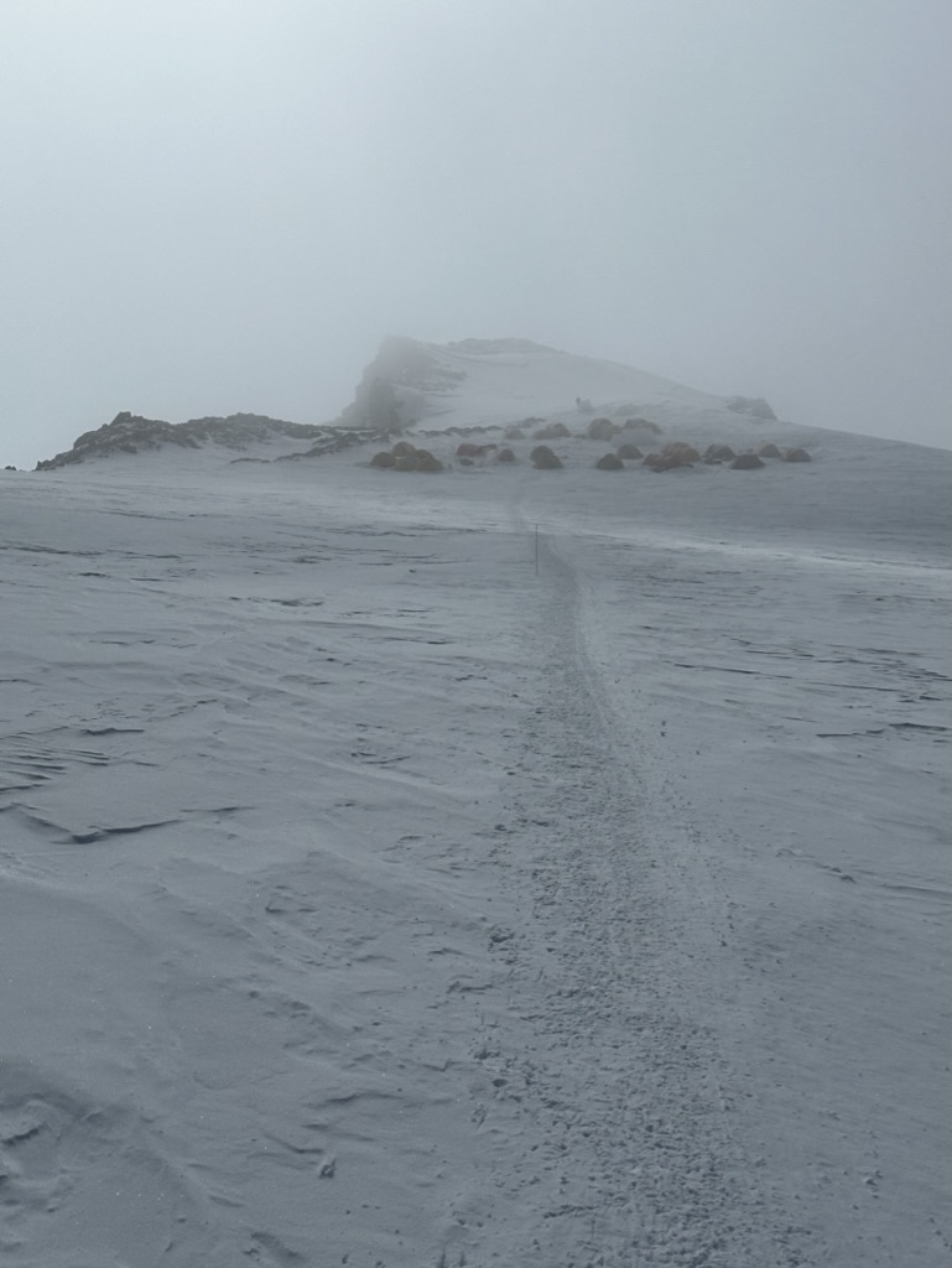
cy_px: 634
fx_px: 1759
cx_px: 476
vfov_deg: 39.6
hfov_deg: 30.3
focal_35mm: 48
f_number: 1.78
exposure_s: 1/41667
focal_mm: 6.86
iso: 50
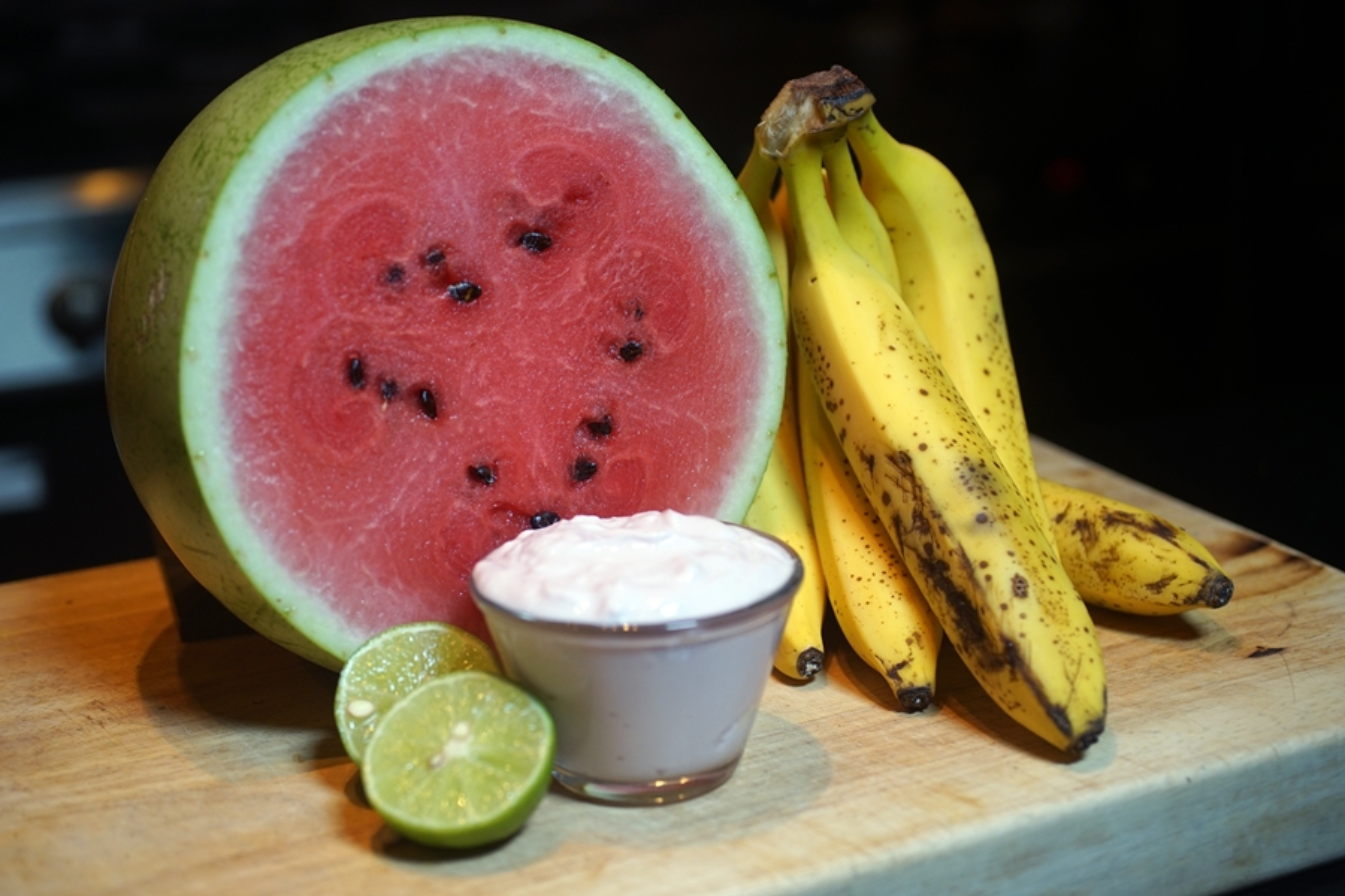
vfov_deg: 27.0
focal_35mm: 50
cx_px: 672
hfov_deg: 39.6
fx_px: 1868
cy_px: 448
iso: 320
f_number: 4
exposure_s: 1/160
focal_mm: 50
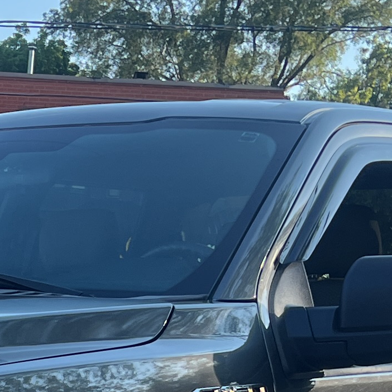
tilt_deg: -7.1
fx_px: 1691
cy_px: 520
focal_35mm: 132
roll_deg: -2.2
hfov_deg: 12.9
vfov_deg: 12.8
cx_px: -64
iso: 50
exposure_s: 1/957
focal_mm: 5.7
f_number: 1.5
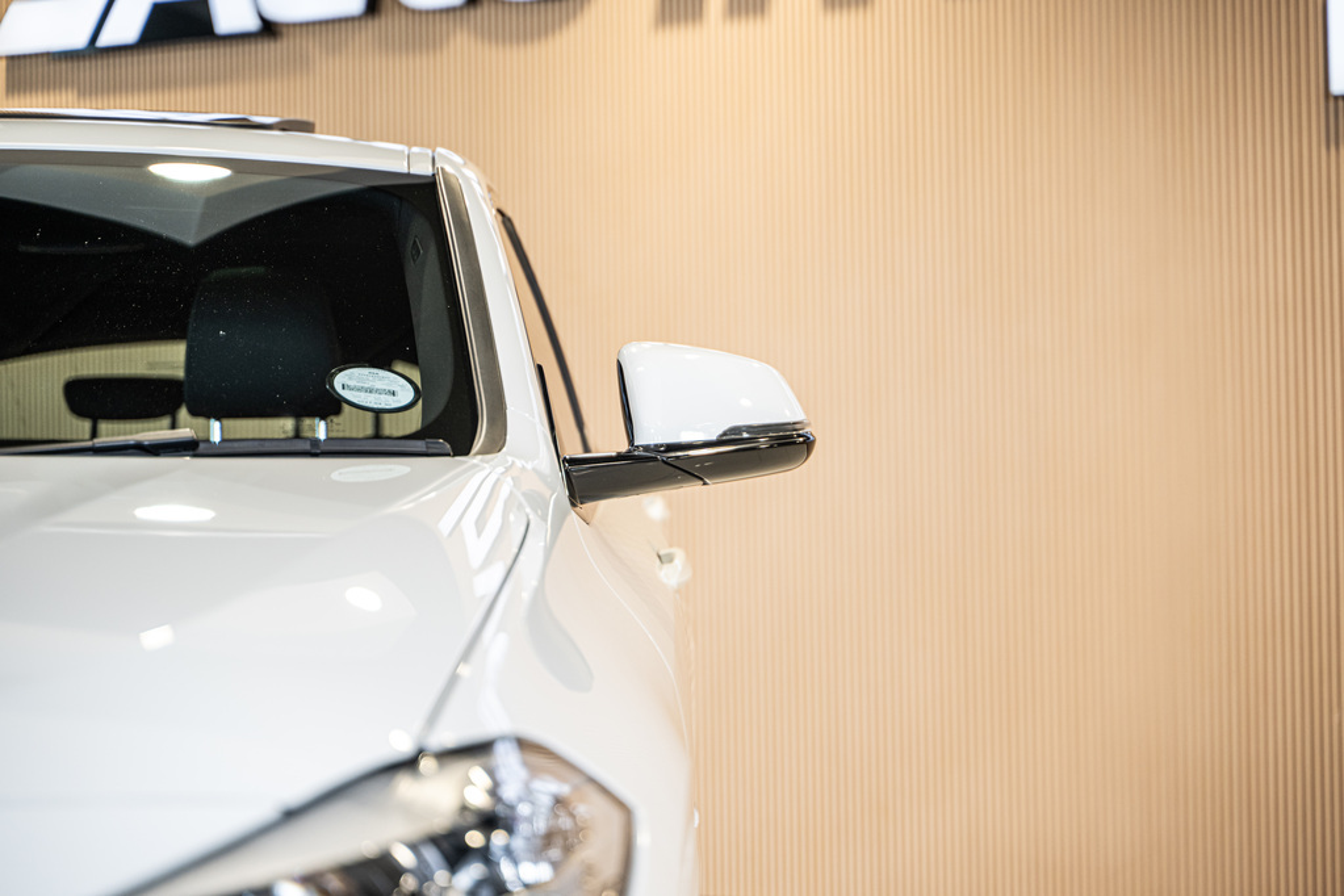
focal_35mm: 75
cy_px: 448
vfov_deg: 18.2
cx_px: 672
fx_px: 2800
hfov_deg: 27.0
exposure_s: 1/160
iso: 640
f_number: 2.8
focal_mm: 75
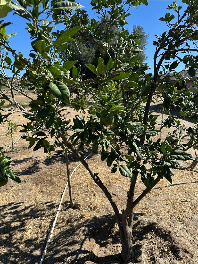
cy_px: 132
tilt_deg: -8.0
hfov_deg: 56.8
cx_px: 99
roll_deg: +0.5
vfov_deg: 71.6
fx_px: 183
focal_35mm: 24
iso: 80
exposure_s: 1/2525
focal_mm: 6.86
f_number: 1.78
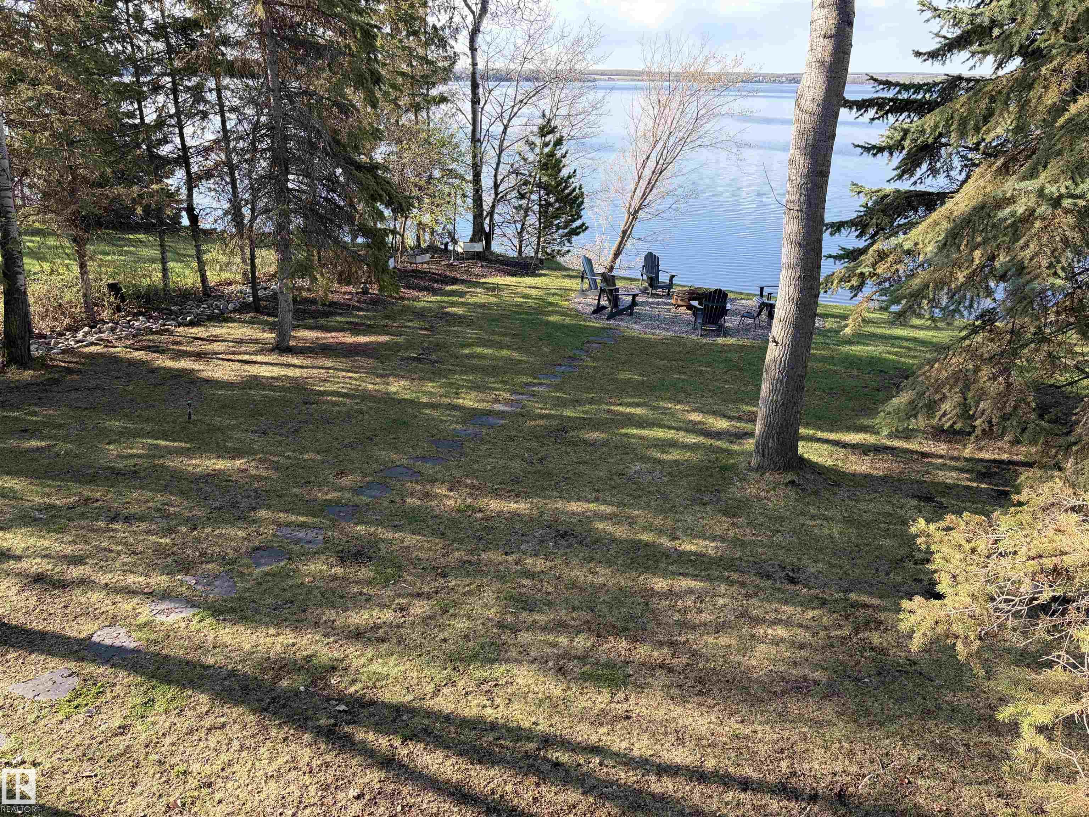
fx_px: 818
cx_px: 544
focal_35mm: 26
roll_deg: -0.5
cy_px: 408
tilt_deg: -21.7
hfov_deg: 67.3
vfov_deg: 53.1
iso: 64
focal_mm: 5.96
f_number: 1.6
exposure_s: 1/515
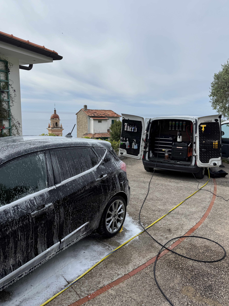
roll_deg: -0.2
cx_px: 118
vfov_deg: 69.4
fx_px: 221
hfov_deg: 54.9
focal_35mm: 25
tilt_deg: -8.9
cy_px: 147
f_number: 1.78
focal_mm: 6.76
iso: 80
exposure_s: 1/5814
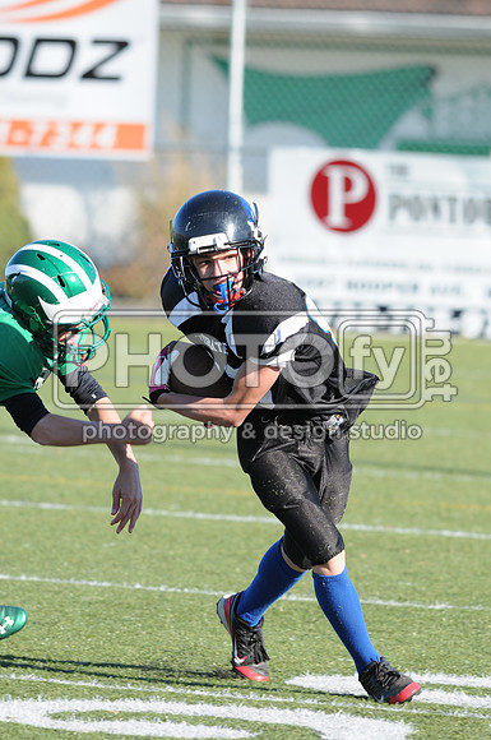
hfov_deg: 3.0
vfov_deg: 4.6
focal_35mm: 450
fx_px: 9233
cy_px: 370
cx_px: 246
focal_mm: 300
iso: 200
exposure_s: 1/500
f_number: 5.6
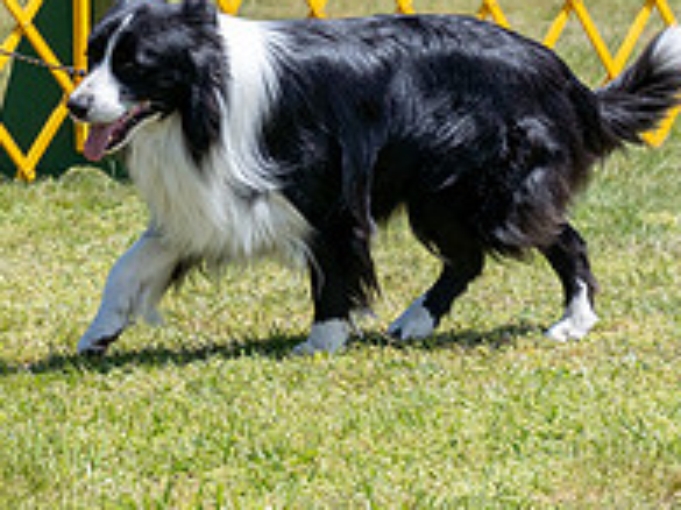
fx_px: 6921
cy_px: -129
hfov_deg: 5.6
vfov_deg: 4.2
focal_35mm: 352
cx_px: 311
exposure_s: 1/1600
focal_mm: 106
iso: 640
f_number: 7.1
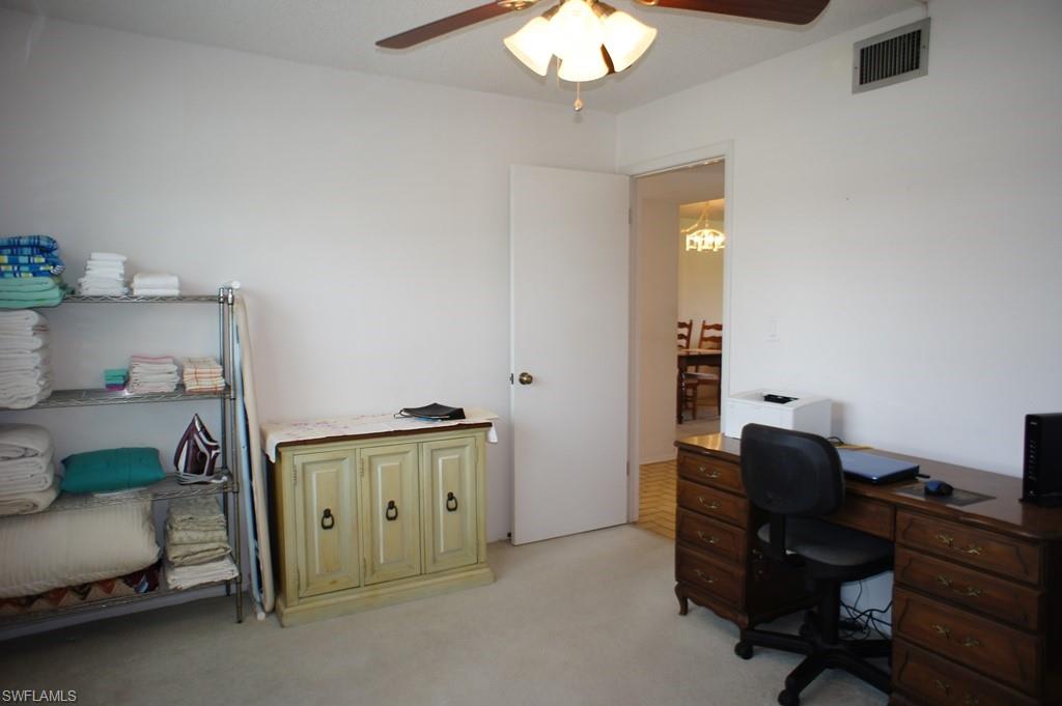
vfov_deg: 53.1
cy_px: 353
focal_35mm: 24
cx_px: 531
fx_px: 707
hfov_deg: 73.8
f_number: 3.2
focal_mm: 16
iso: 200
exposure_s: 1/60
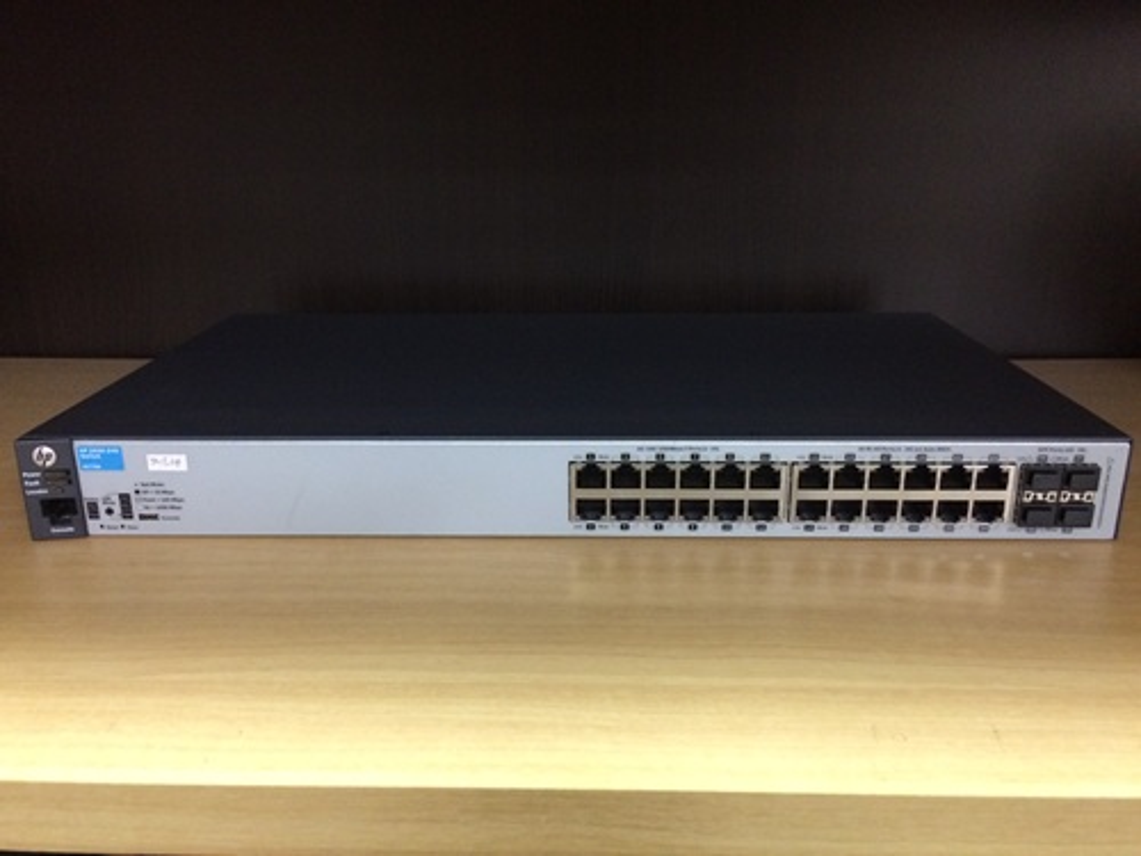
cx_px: 570
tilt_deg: -17.5
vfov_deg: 48.2
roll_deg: +0.7
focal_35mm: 29
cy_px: 428
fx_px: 956
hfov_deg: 61.7
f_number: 2.2
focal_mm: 4.15
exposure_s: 1/30
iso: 320
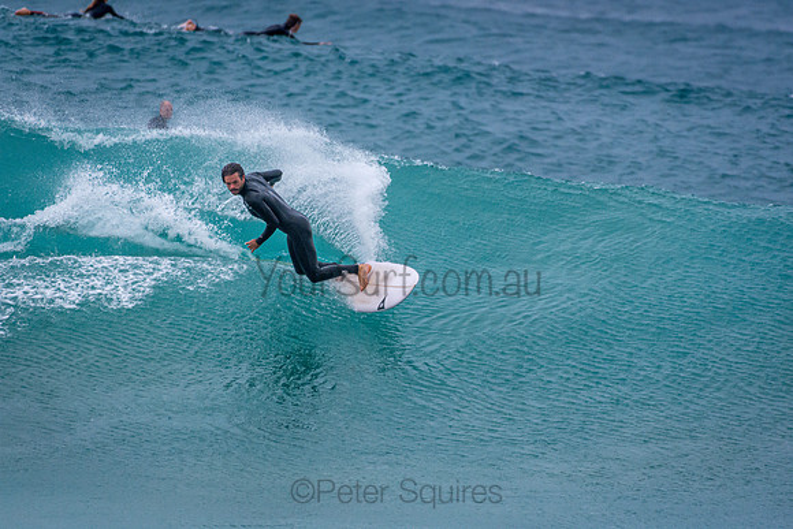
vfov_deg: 1.8
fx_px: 16524
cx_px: 396
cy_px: 264
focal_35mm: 750
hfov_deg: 2.7
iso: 1000
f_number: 5.6
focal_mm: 500
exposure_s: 1/2500
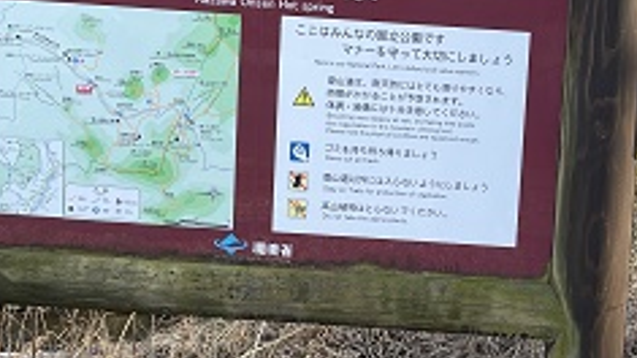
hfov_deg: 31.6
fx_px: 1098
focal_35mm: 65
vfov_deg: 18.3
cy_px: 66
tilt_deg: -7.6
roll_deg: -4.1
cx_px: 501
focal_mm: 5.1
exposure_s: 1/382
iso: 50
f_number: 1.6
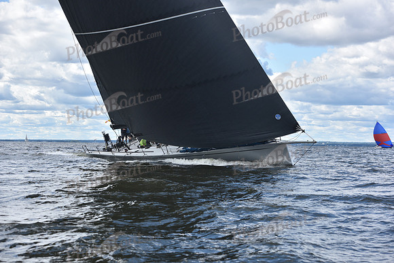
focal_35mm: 70
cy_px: 132
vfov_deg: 19.5
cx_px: 197
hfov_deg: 28.8
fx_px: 766
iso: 250
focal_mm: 70
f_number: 5.6
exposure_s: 1/1000
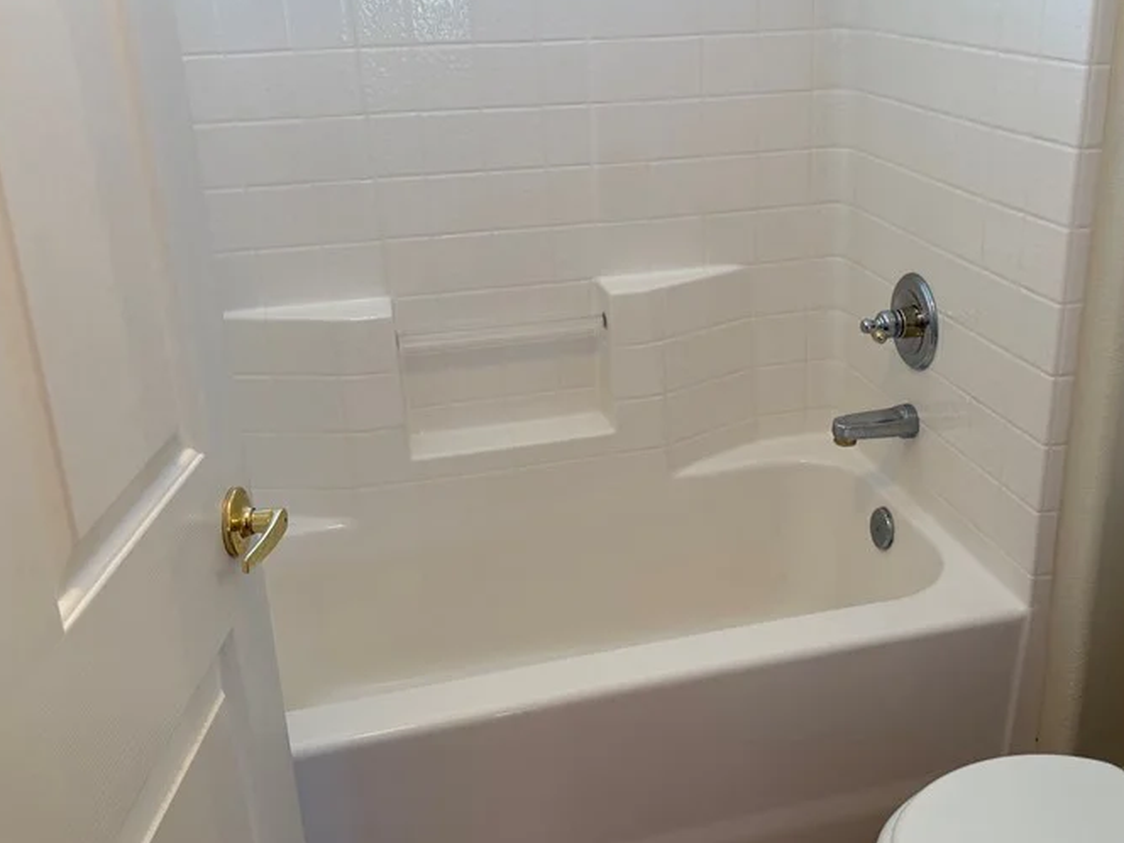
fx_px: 1201
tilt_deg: -21.5
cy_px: 391
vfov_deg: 38.6
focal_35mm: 37
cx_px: 689
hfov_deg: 49.7
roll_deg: +0.9
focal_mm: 6.76
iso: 160
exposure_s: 1/120
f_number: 1.78
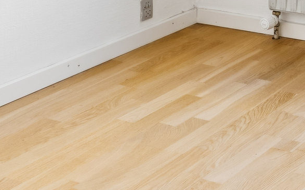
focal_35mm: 99
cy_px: -202
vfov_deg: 11.7
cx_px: 360
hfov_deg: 19.8
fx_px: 823
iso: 200
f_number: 8
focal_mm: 19
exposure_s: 1/15
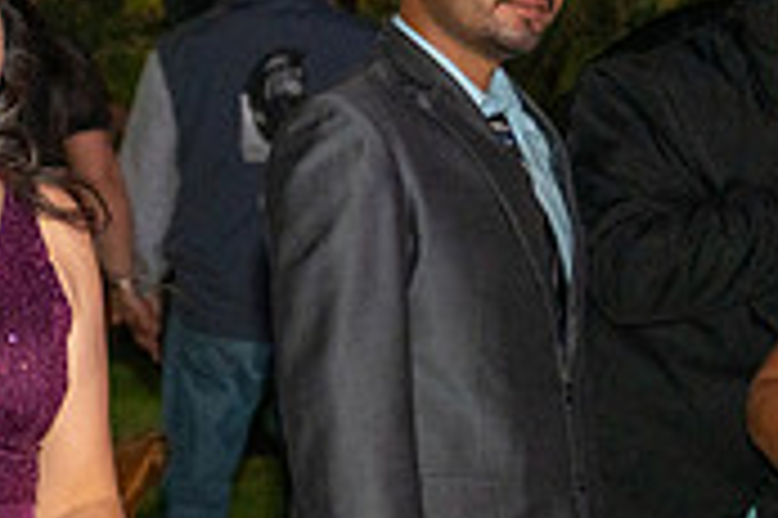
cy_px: 421
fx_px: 5074
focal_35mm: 235
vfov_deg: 5.8
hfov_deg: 8.5
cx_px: -490
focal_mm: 70
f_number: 6
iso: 2000
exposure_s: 1/200
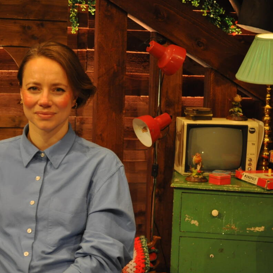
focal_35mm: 77
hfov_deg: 22.4
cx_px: 102
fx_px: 687
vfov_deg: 22.5
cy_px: 136
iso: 1100
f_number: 5.3
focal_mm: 40
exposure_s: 1/30
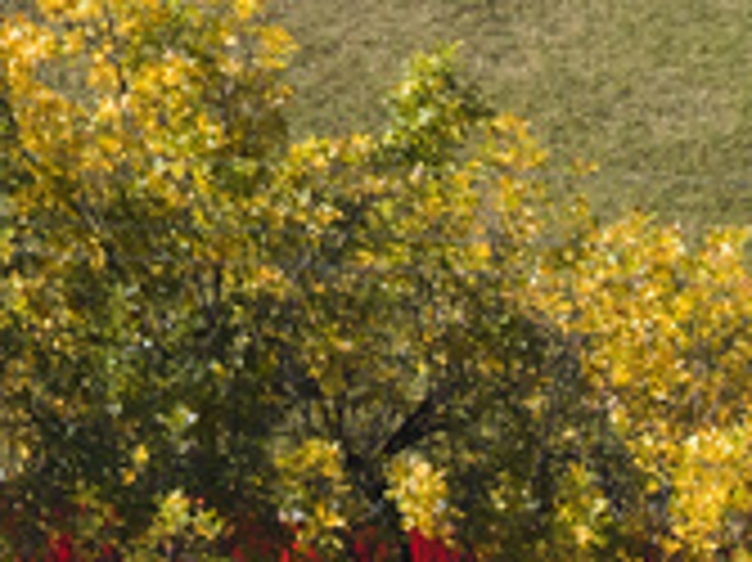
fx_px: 3191
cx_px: -666
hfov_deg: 12.2
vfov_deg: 8.9
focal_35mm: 147
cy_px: -901
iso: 100
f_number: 1.8
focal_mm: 8.7
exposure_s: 1/2500
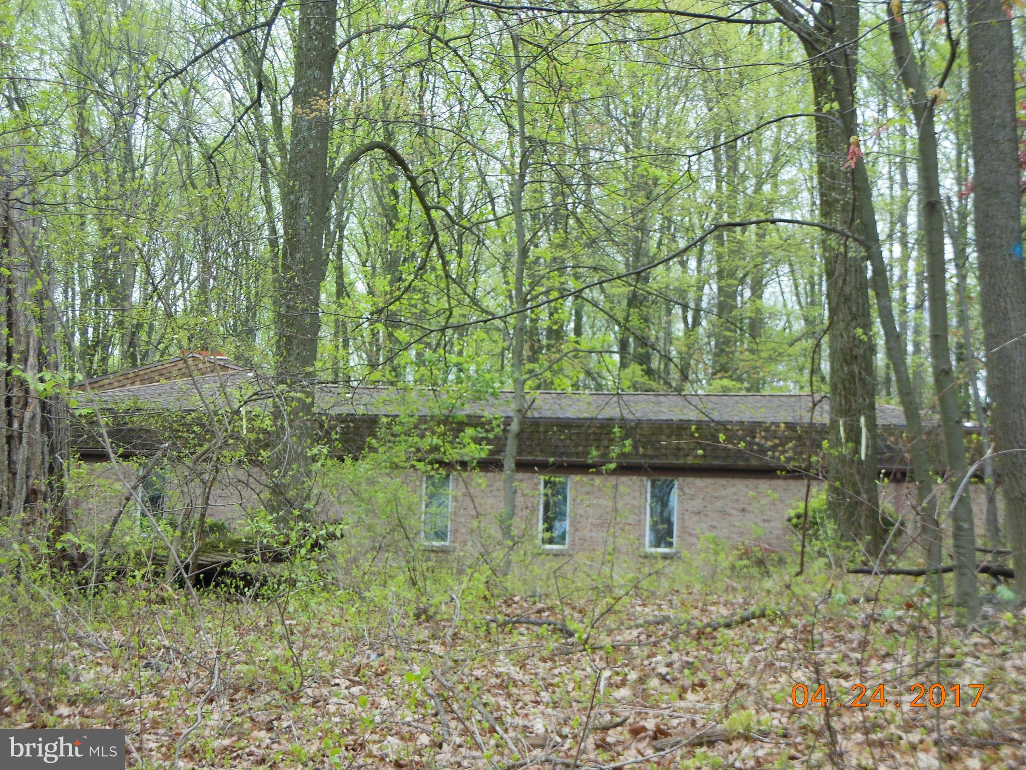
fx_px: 2253
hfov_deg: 25.7
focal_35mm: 76
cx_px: 513
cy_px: 385
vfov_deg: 19.4
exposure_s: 1/250
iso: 250
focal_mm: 13.6
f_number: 4.4
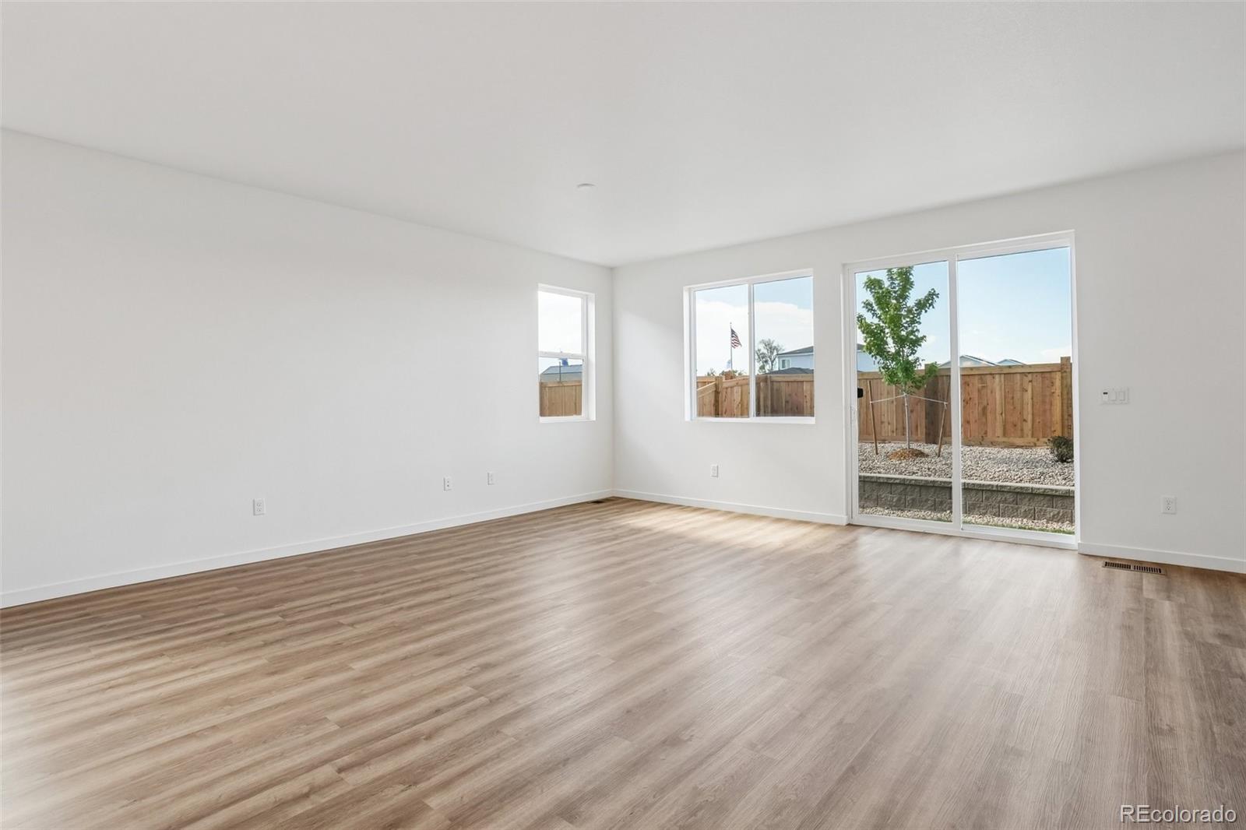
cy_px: 415
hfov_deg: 95.0
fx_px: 571
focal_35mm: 16
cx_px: 623
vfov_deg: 72.0
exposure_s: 1/125
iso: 400
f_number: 8
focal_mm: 11
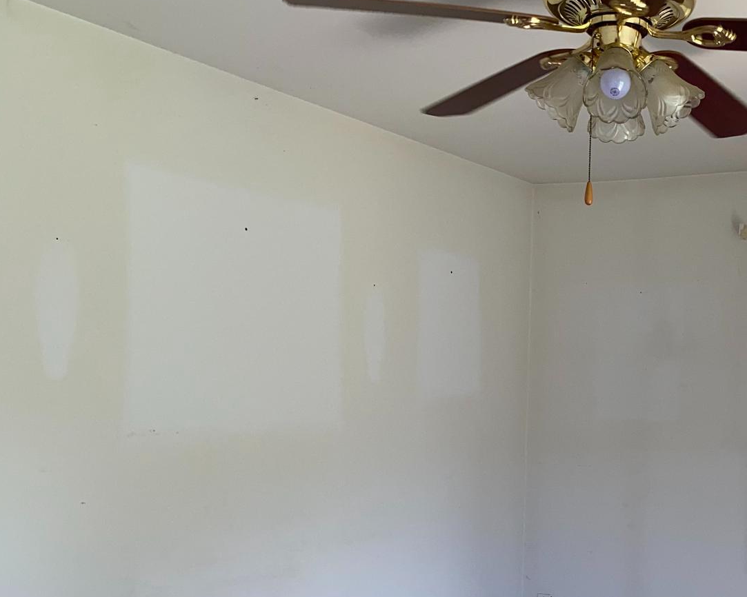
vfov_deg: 30.9
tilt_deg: -4.0
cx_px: 592
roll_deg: -0.9
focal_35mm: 48
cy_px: 442
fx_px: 1061
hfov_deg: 37.5
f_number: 1.8
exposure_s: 1/375
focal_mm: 4.25
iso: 32
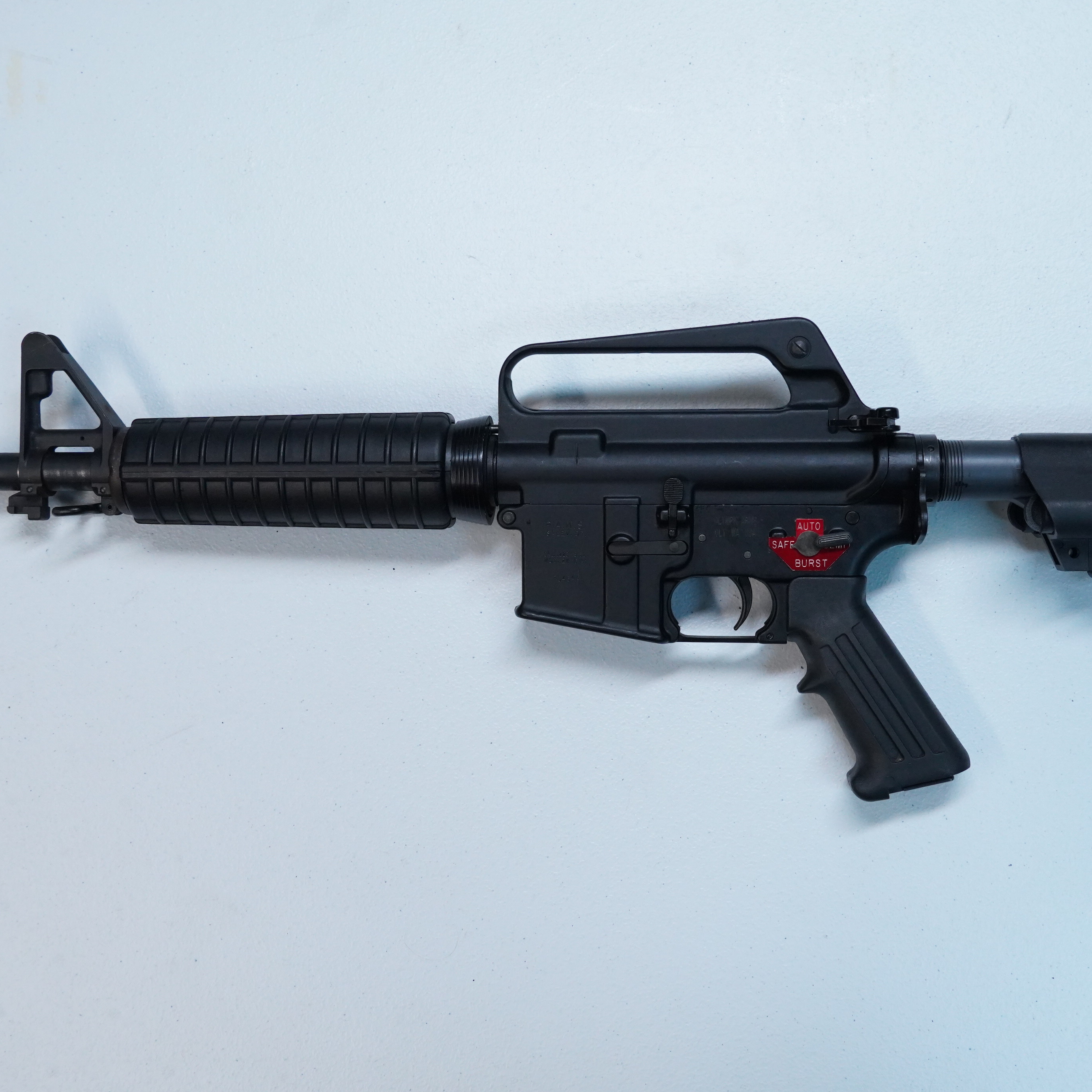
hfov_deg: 39.1
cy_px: 554
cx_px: 613
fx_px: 1535
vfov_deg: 39.2
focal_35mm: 43
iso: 2000
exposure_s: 1/125
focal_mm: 22
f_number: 5.6
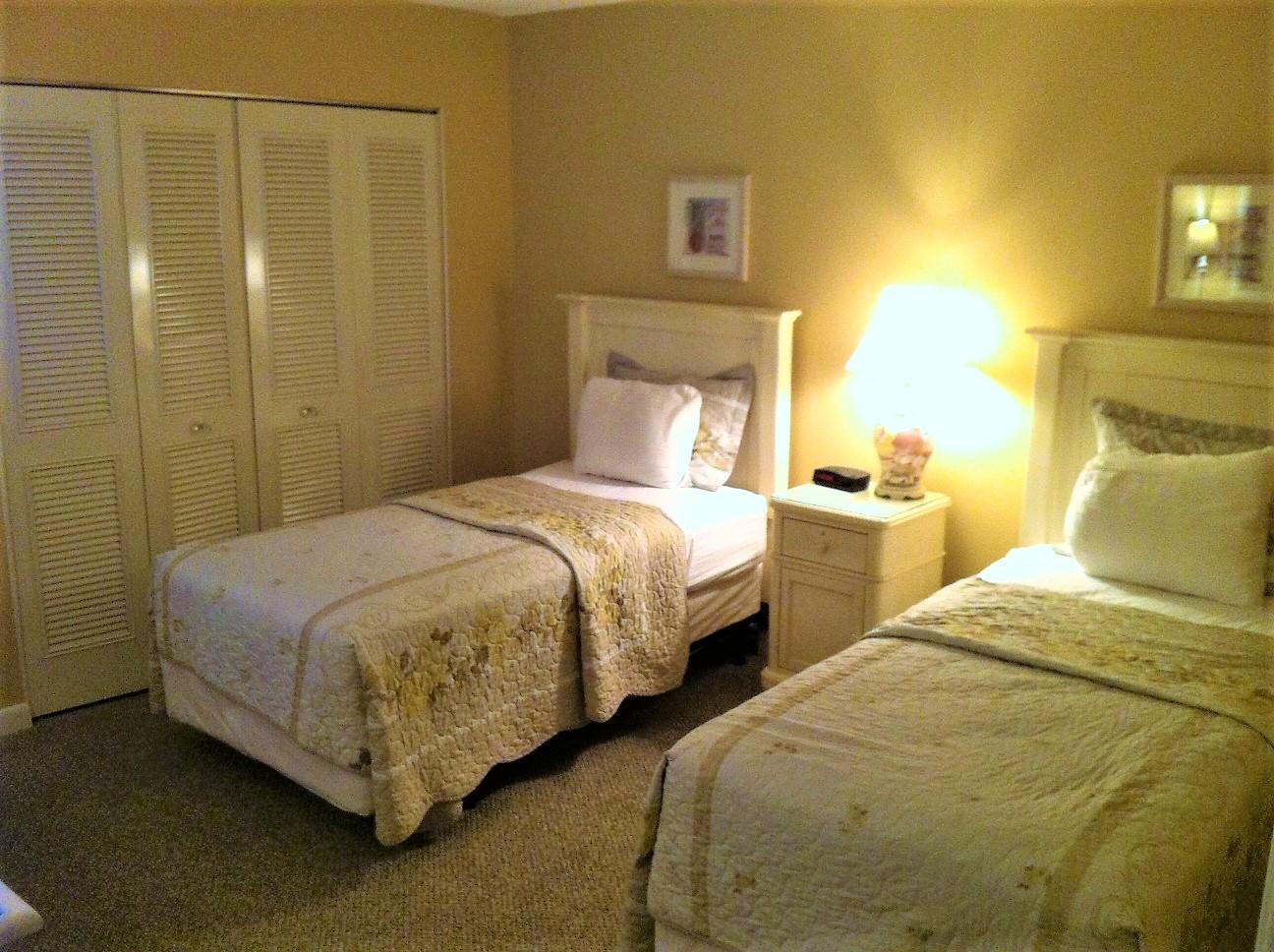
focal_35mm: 35
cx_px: 637
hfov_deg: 52.7
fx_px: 1286
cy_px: 476
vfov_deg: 40.6
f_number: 2.8
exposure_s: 1/17
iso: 250
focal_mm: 3.85
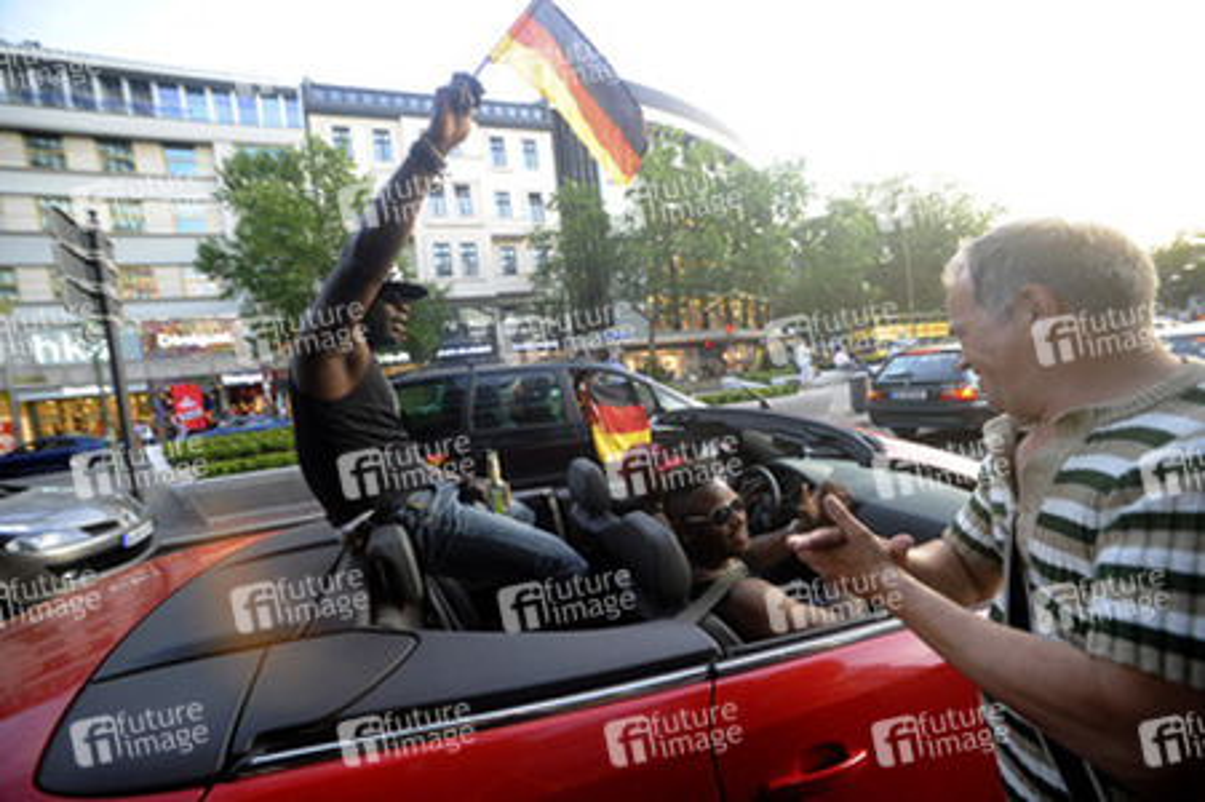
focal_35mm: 14
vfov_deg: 81.1
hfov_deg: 104.3
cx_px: 602
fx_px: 468
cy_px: 401
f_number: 4.5
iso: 1000
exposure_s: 1/125
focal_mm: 14
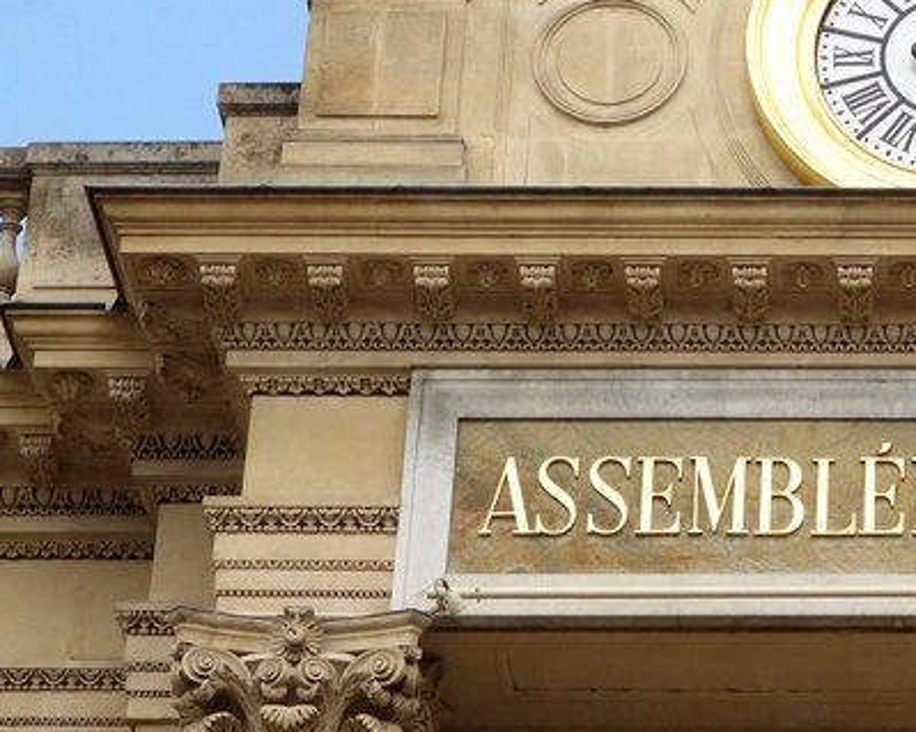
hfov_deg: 11.9
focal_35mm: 161
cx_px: 918
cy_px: -122
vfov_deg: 9.5
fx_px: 4364
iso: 400
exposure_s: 1/1250
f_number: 5.6
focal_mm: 21.1
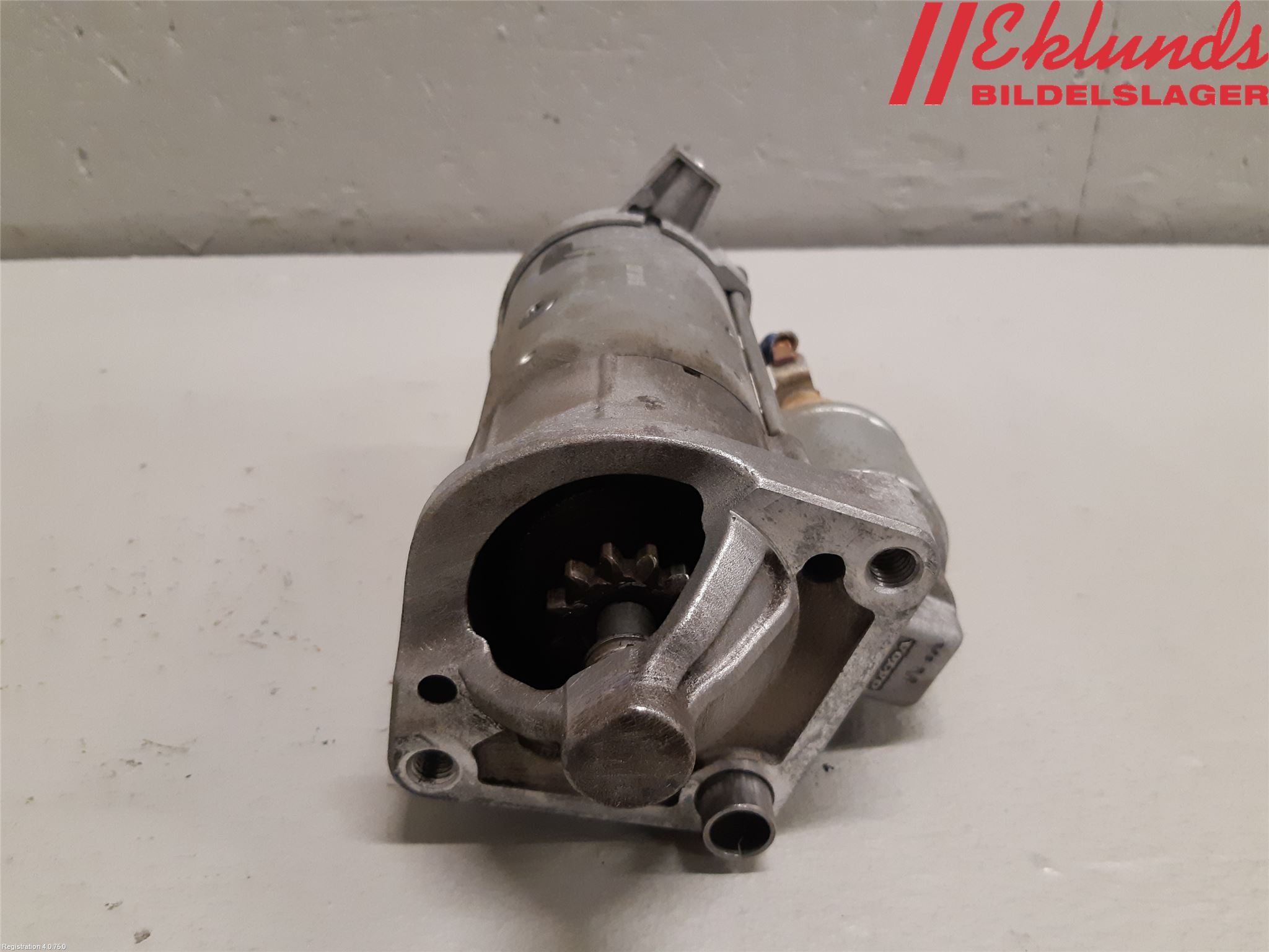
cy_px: 476
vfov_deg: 53.1
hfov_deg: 67.3
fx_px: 953
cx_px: 634
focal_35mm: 26
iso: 250
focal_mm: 3.93
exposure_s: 1/50
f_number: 1.7
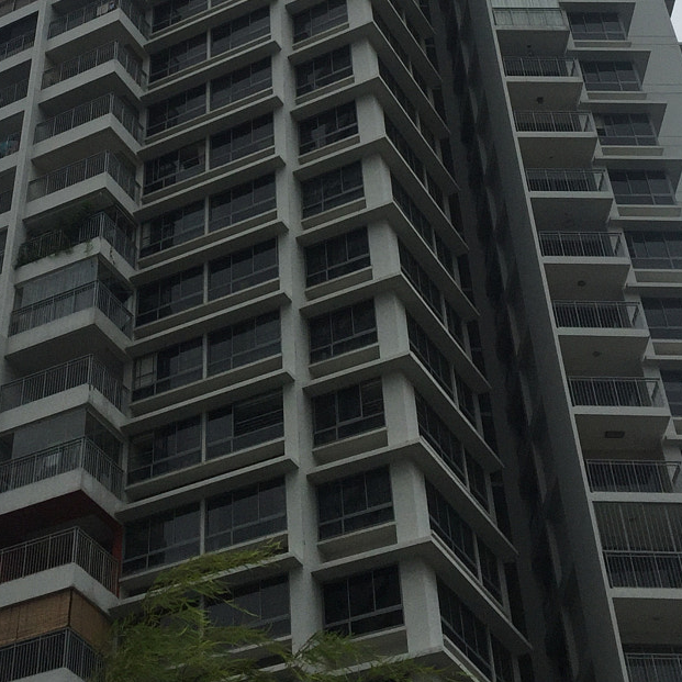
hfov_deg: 25.8
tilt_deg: +49.1
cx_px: 178
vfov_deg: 25.0
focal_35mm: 66
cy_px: 18
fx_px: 1471
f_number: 2.2
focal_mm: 4.15
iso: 32
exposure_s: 1/3968
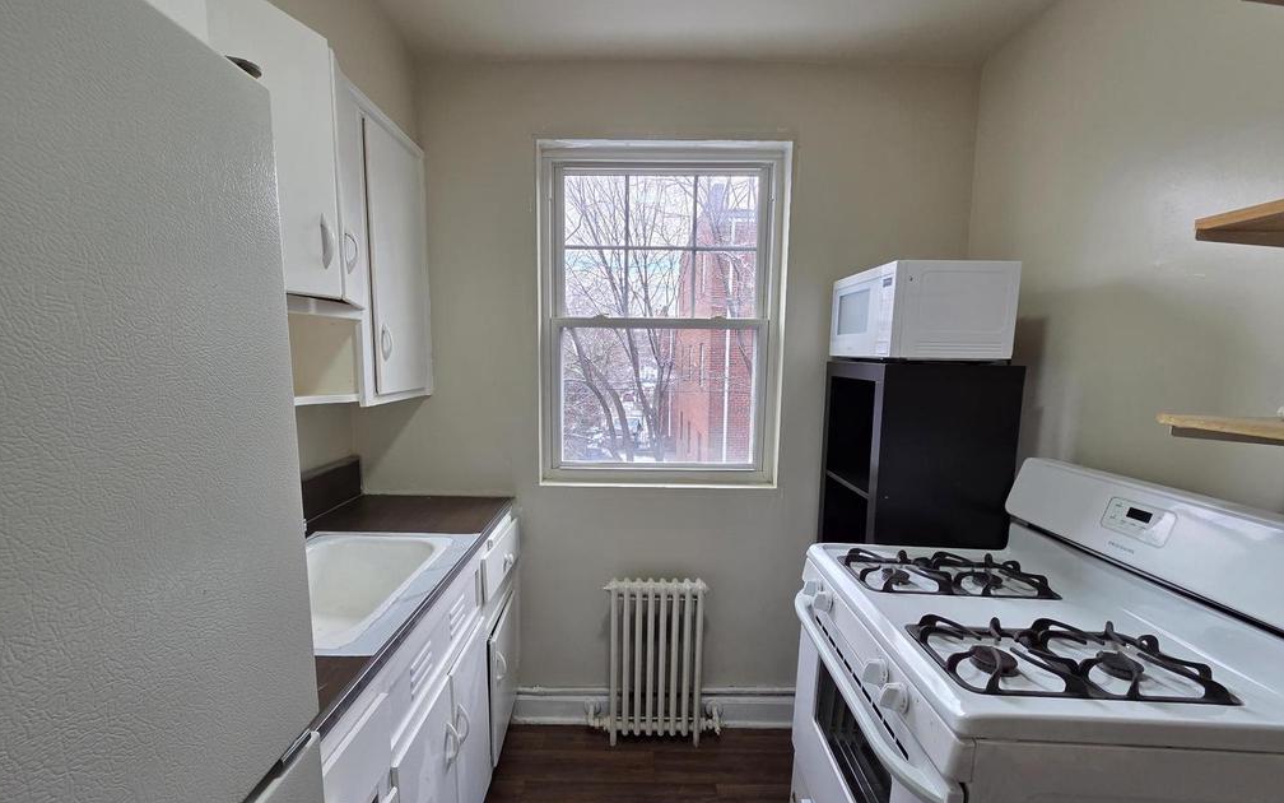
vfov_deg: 78.5
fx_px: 490
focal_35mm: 14
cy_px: 427
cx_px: 634
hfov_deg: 105.3
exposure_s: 1/120
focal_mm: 2.2
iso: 125
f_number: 2.2
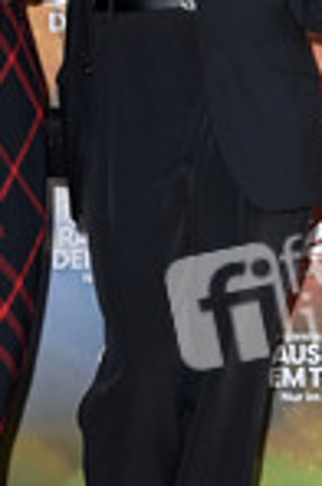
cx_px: 36
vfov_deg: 13.1
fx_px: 2116
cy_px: 128
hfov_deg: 8.7
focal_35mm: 157
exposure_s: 1/250
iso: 640
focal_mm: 58
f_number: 5.6
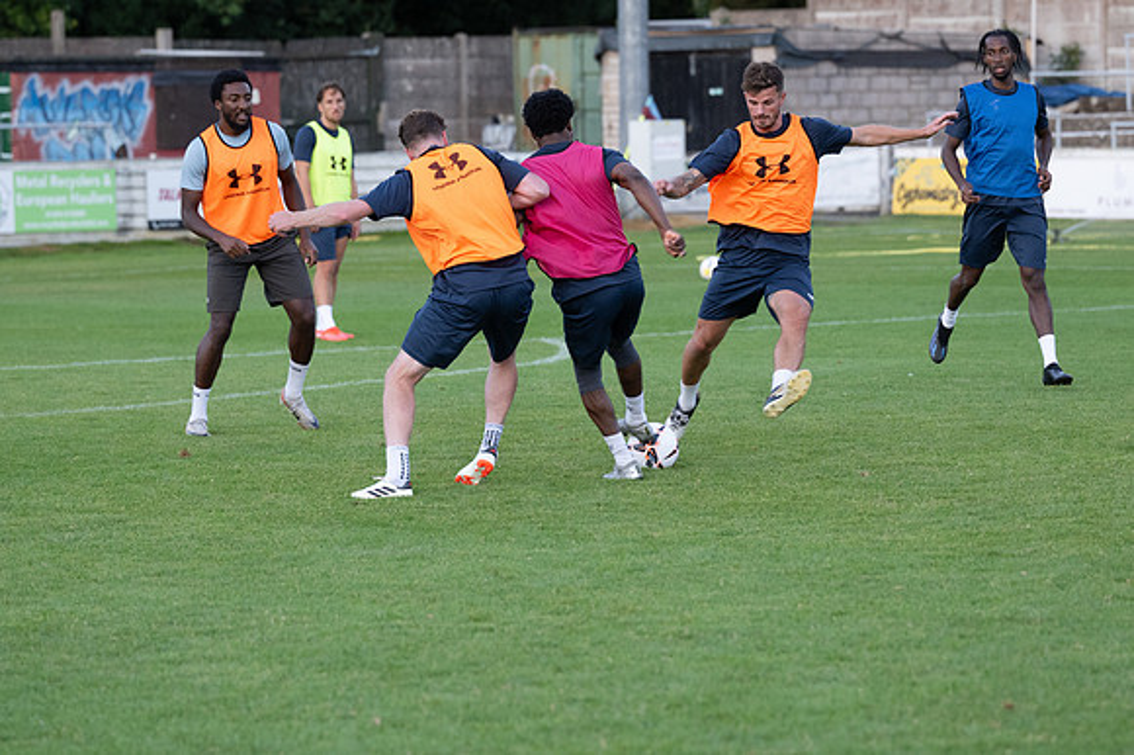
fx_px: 5194
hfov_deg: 12.5
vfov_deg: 8.3
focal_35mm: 165
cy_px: 378
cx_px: 567
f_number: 3.2
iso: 1000
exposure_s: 1/320
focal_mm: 110
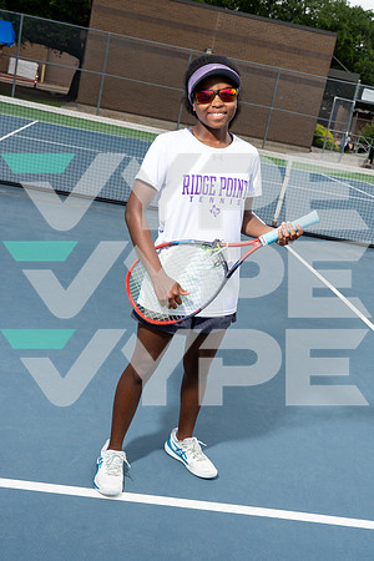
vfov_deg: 43.6
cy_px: 280
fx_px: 701
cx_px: 187
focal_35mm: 45
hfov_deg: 29.9
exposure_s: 1/250
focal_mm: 45
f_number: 8
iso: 100
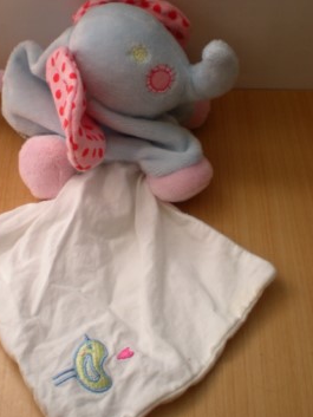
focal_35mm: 56
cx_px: 99
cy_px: 172
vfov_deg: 34.3
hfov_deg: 25.9
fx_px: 675
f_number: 3.1
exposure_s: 1/60
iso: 68
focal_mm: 6.3
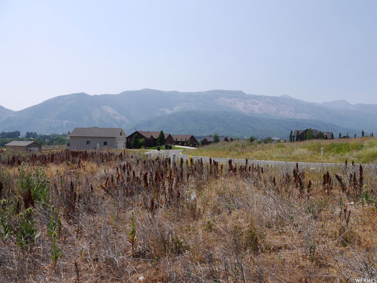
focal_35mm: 28
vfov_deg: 49.7
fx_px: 305
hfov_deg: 63.4
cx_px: 188
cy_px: 142
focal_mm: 14
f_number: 8
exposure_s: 1/500
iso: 160
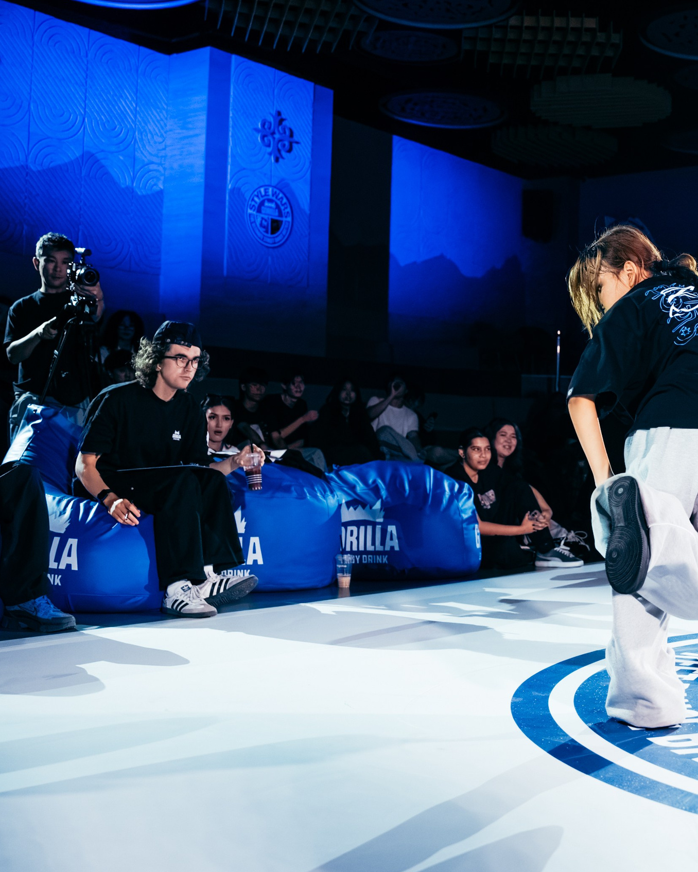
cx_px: 629
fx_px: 1214
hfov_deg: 30.6
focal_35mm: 47
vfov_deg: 39.5
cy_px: 399
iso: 3200
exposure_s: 1/800
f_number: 2.8
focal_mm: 24
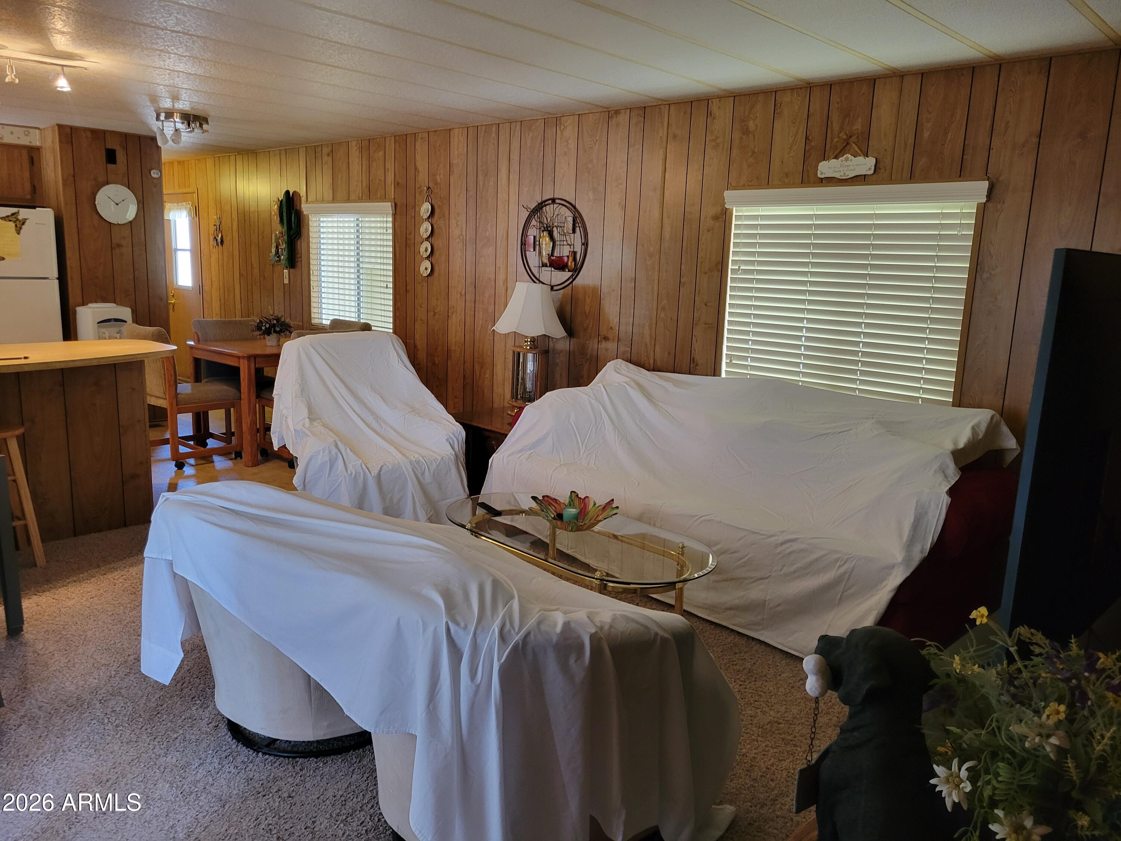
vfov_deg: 53.1
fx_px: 842
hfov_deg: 67.3
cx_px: 560
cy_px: 420
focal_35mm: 26
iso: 320
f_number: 1.8
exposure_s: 1/40
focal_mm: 5.4
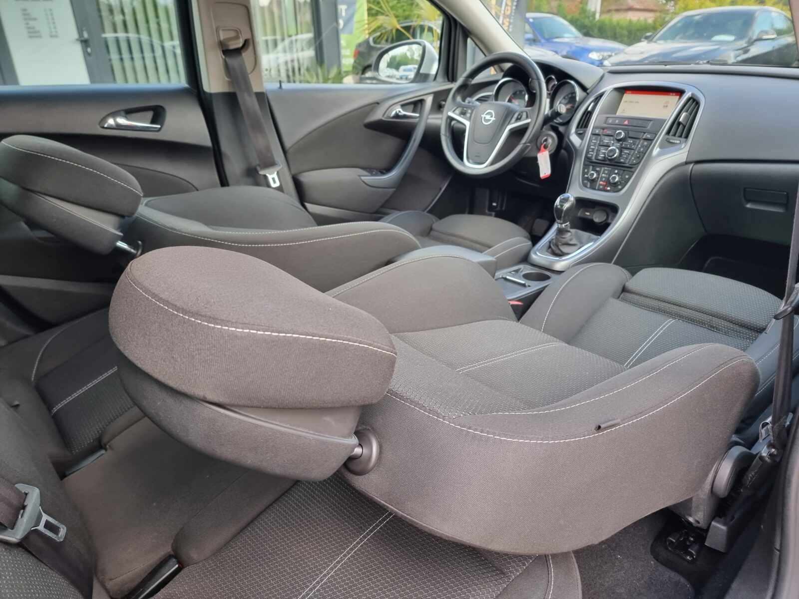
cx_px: 400
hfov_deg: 71.6
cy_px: 300
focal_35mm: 24
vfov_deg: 56.8
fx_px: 554
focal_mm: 6.7
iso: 80
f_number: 1.8
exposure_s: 1/100
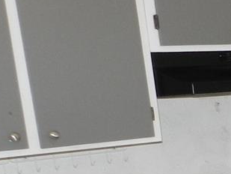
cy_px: 226
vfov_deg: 12.1
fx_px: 794
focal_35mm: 119
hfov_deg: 14.0
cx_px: 456
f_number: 3.4
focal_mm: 4
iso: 200
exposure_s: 1/30
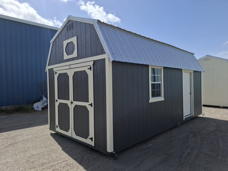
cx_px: 114
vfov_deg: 58.9
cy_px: 86
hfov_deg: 73.9
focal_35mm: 23
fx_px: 151
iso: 50
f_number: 1.8
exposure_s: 1/3155
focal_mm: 5.54
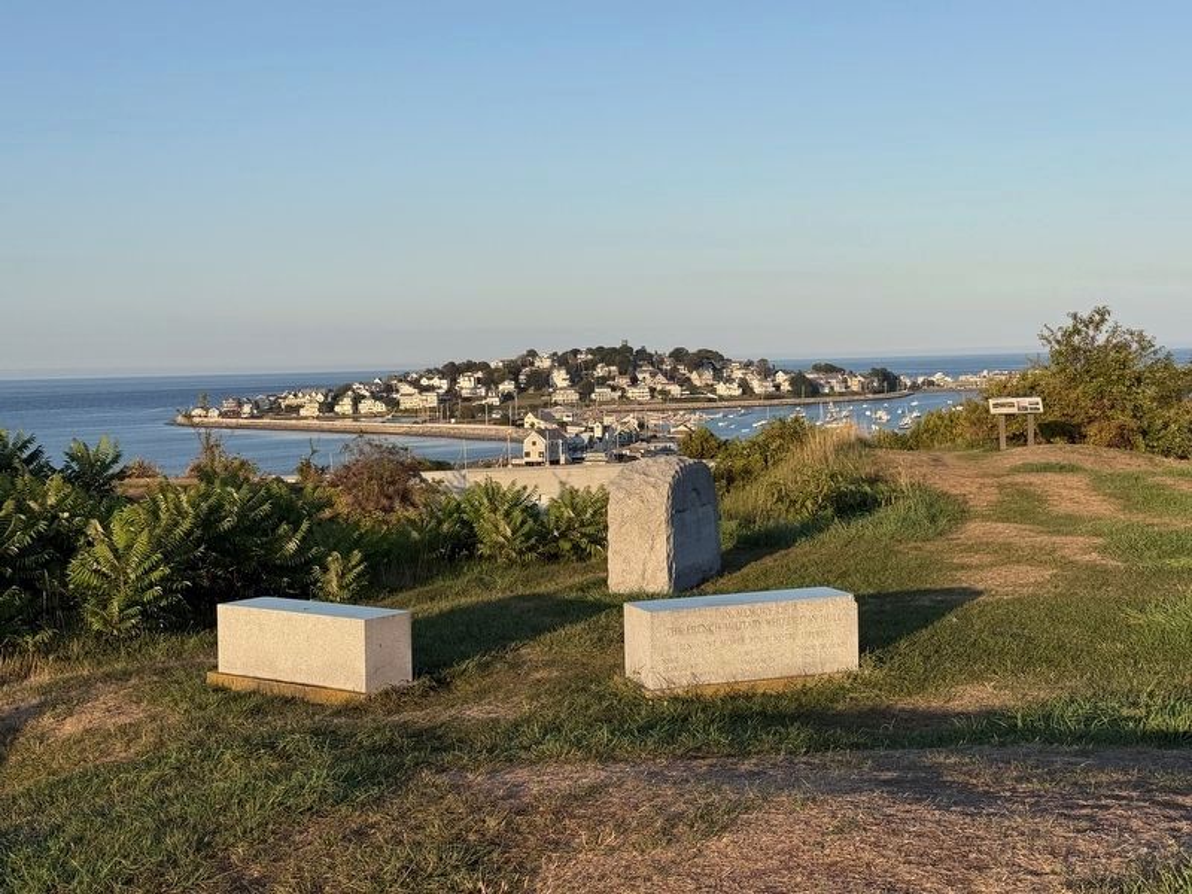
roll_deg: +1.2
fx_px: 1653
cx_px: 596
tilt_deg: -3.2
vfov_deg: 30.3
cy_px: 447
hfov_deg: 39.7
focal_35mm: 48
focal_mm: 6.76
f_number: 1.78
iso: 64
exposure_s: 1/2865
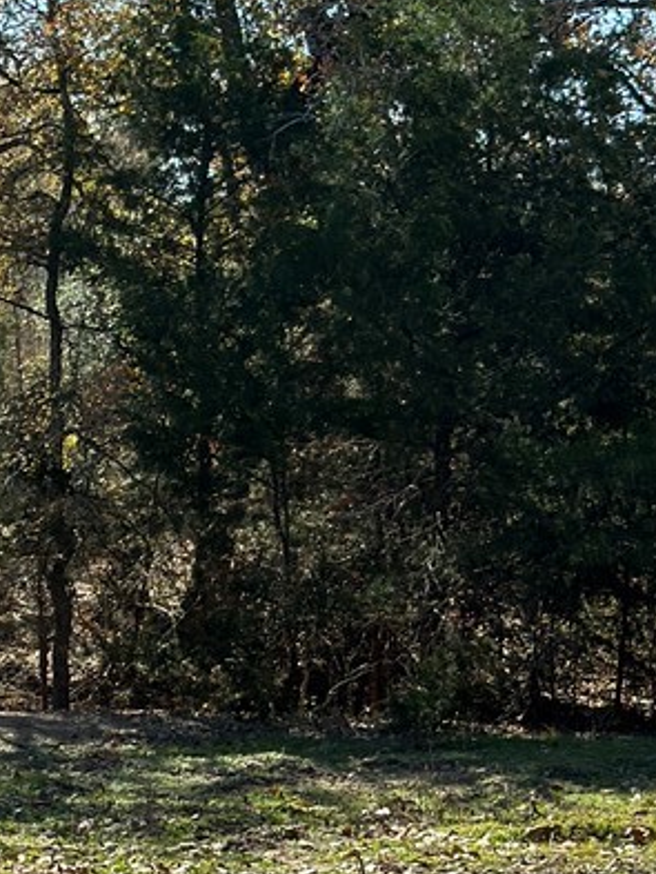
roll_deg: -2.3
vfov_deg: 15.7
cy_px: 256
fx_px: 3157
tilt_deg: +3.3
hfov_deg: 11.6
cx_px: -182
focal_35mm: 125
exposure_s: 1/2597
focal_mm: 6.86
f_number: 1.78
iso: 100
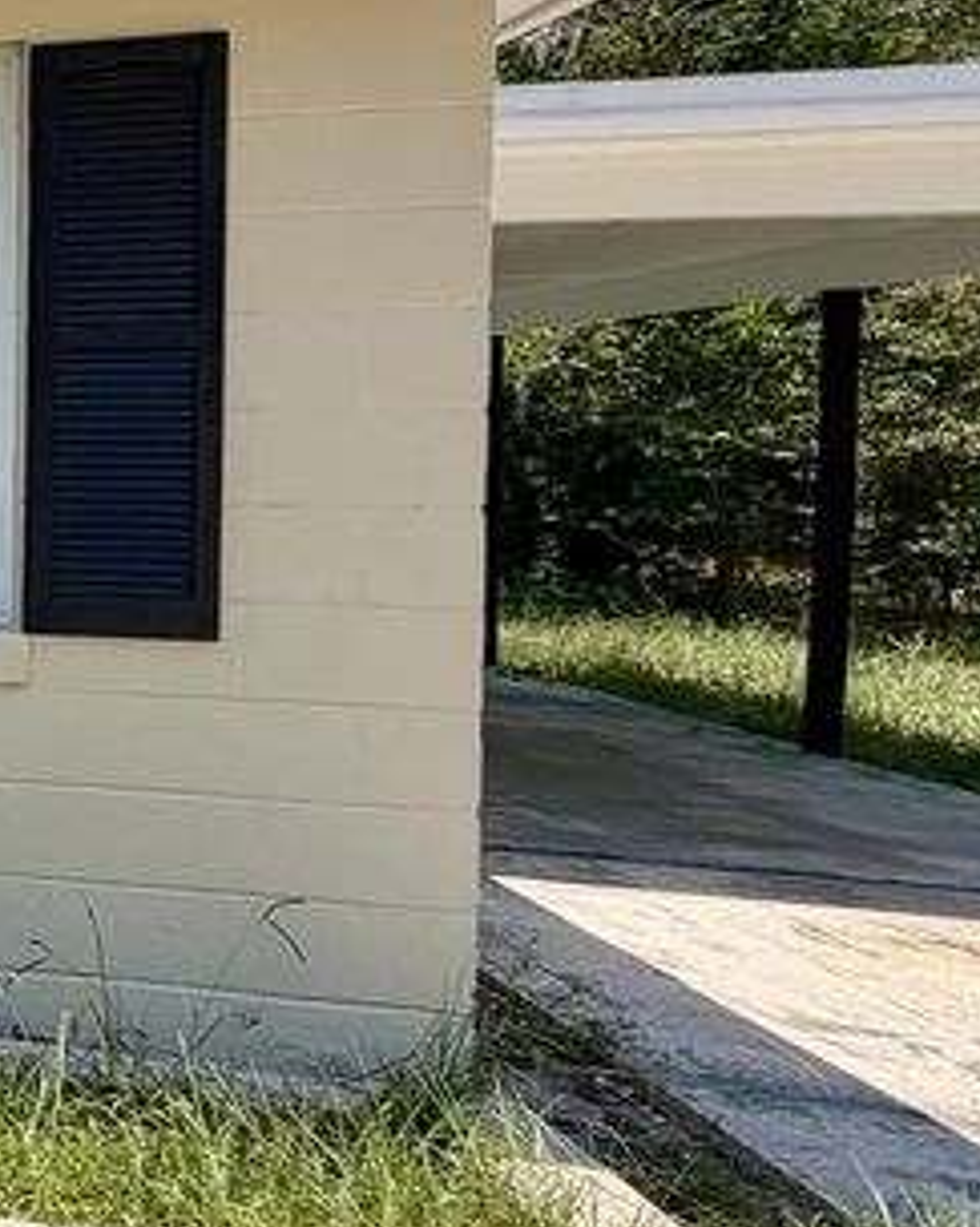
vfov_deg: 40.1
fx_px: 1669
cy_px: 472
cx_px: -1045
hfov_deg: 18.5
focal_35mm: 46
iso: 25
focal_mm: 2.22
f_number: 2.2
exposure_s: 1/770
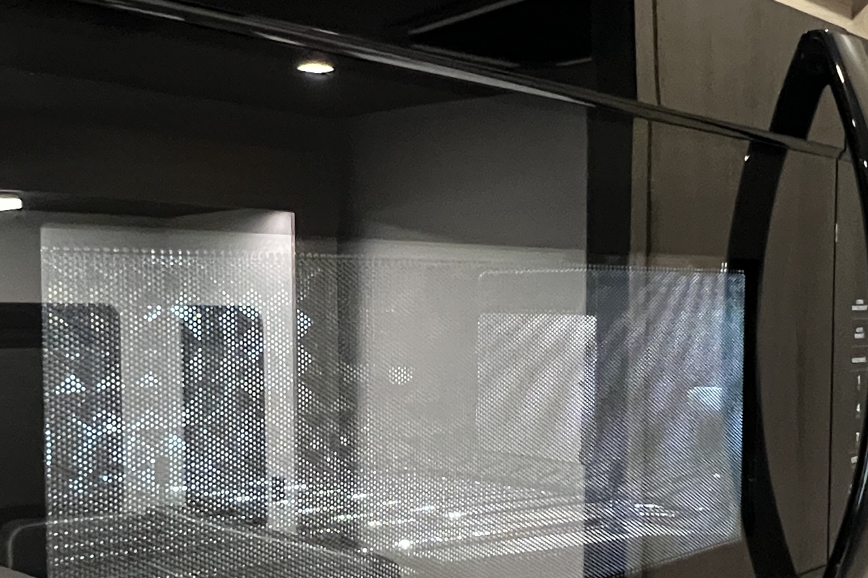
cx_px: 428
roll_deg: -0.9
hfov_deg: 47.4
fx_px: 988
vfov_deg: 32.5
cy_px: 364
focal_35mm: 41
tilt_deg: -3.6
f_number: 1.8
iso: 800
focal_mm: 1.57
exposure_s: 1/40
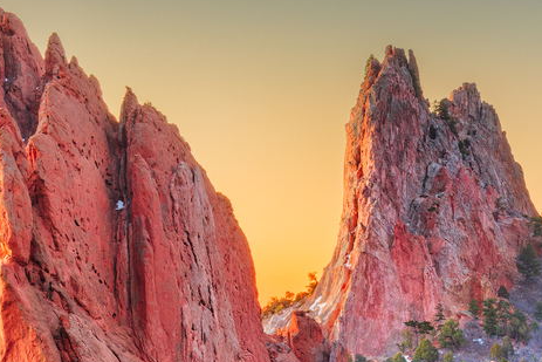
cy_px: 275
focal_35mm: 168
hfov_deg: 12.2
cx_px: 344
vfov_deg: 8.2
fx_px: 2530
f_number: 8
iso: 64
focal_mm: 62
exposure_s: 20
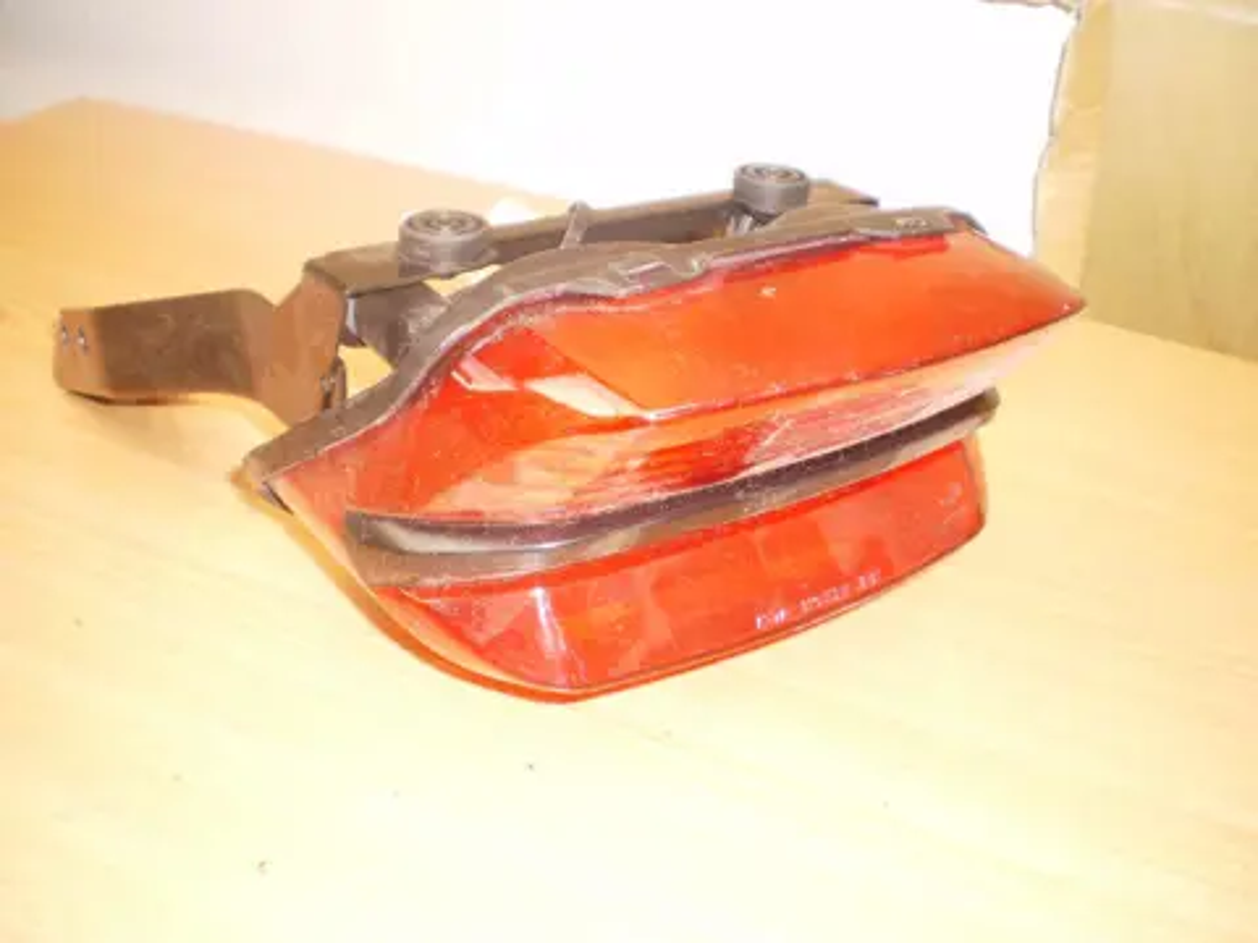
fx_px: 1308
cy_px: 472
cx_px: 629
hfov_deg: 51.4
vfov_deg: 39.7
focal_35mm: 36
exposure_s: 1/30
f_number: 3.1
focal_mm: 6.3
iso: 64
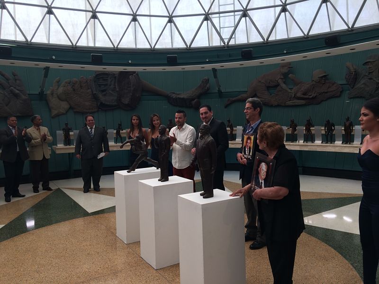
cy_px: 142
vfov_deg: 48.2
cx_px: 190
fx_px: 318
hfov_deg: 61.7
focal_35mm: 29
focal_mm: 4.15
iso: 40
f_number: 2.2
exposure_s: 1/60
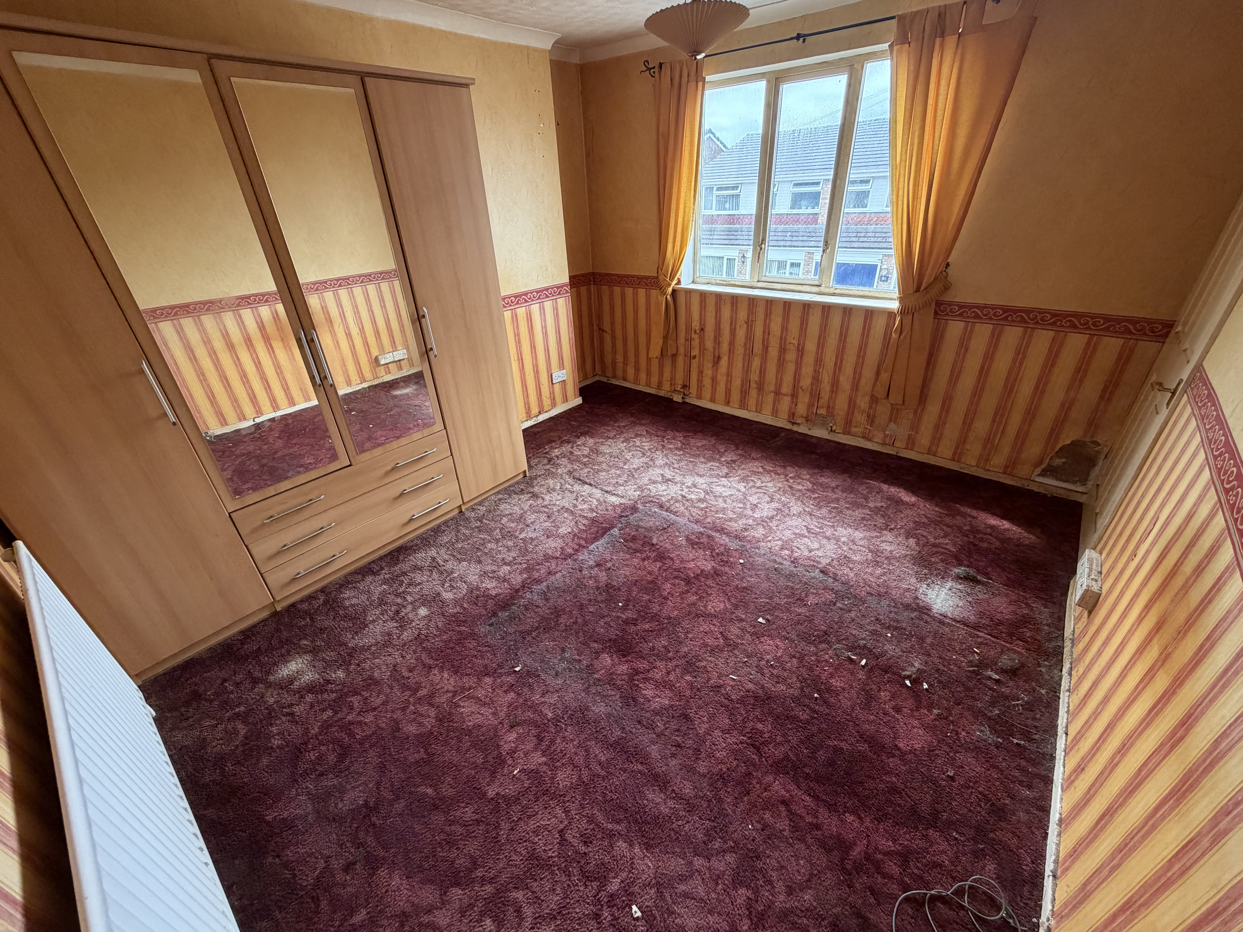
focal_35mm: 14
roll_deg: +1.7
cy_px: 466
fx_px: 503
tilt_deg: -26.9
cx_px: 622
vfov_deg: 85.7
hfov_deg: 102.1
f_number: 2.2
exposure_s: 1/121
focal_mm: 2.22
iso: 250
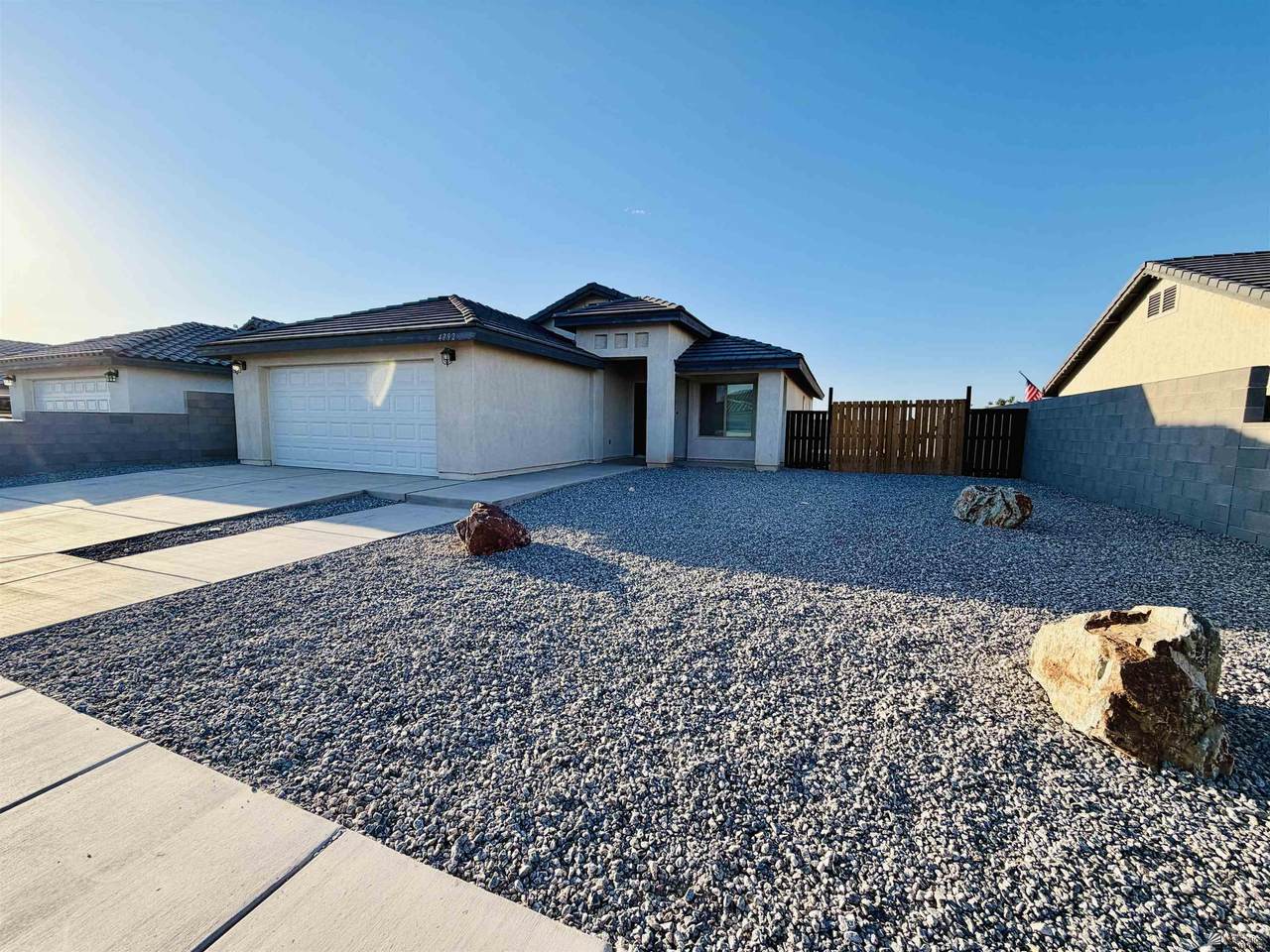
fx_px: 514
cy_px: 476
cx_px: 635
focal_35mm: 14
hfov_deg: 102.1
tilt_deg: -6.1
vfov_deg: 85.7
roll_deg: -0.3
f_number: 2.2
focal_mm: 2.22
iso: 25
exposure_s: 1/770
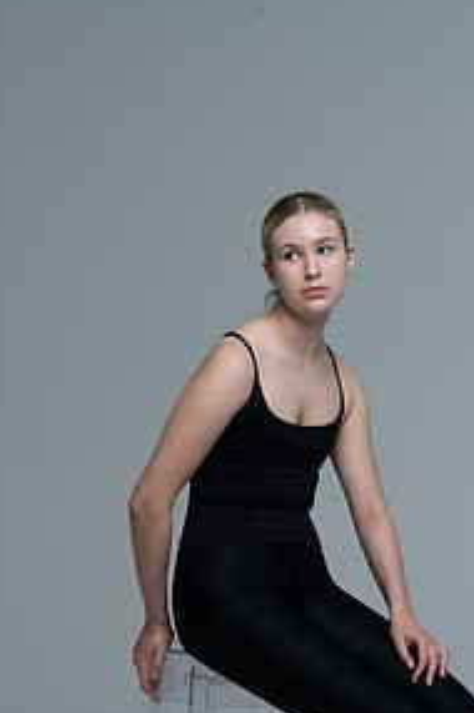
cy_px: 548
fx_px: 2494
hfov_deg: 10.9
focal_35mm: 126
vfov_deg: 16.2
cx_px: 279
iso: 320
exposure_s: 1/160
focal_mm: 80
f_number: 9
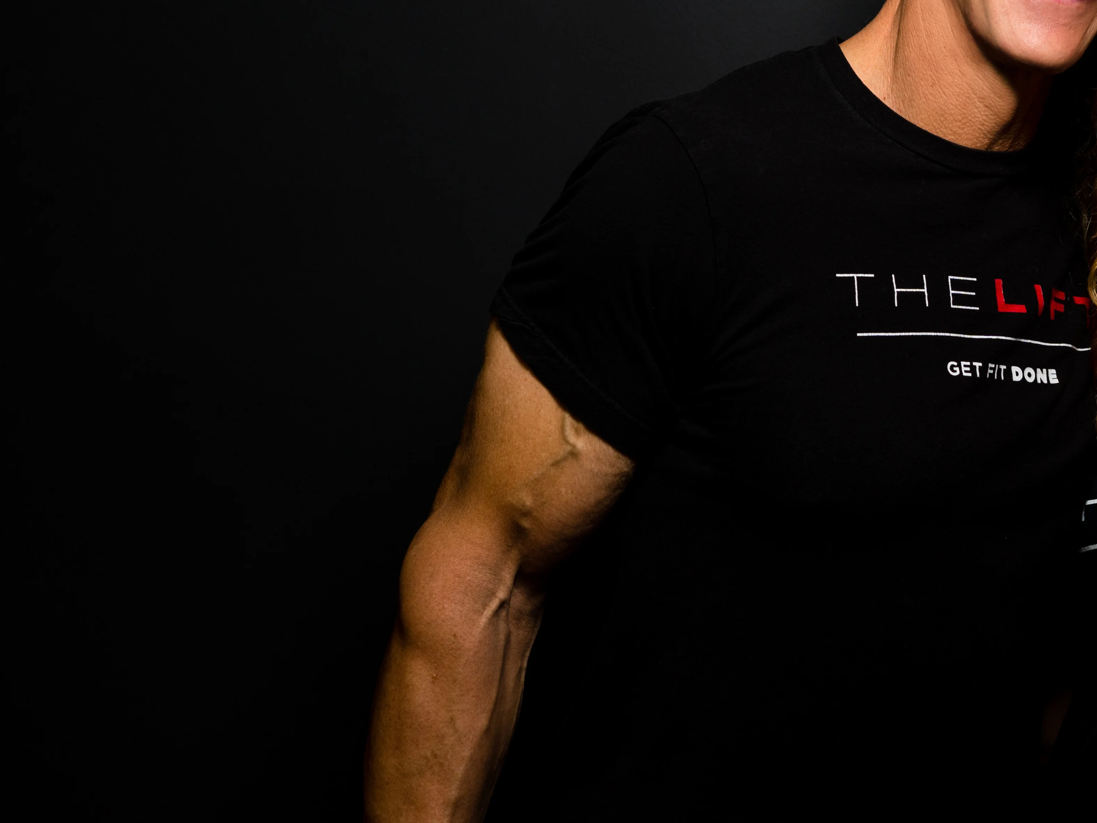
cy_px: 228
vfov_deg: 14.6
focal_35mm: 101
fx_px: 3201
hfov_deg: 19.1
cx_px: 1014
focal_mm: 55
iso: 200
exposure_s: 1/125
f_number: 4.5
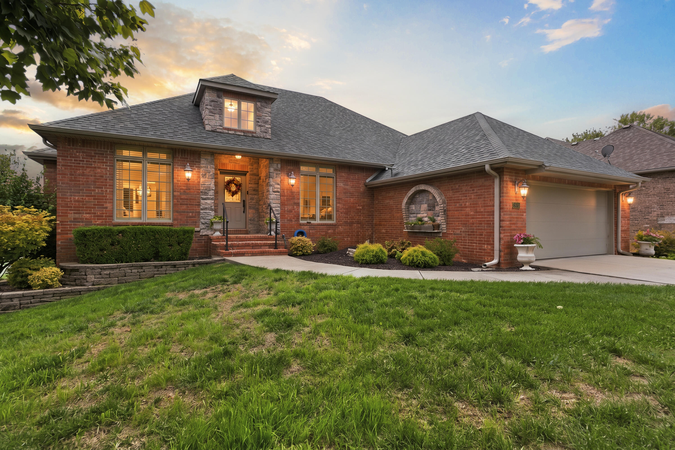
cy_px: 225
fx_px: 337
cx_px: 338
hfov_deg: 90.0
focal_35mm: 18
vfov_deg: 67.4
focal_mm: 12
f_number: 9
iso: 160
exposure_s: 1/100
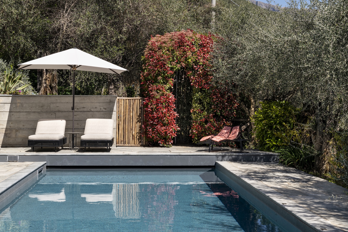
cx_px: 174
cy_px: 116
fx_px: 677
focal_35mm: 70
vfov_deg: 19.5
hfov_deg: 28.8
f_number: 22
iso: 100
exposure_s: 1/50
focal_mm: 70
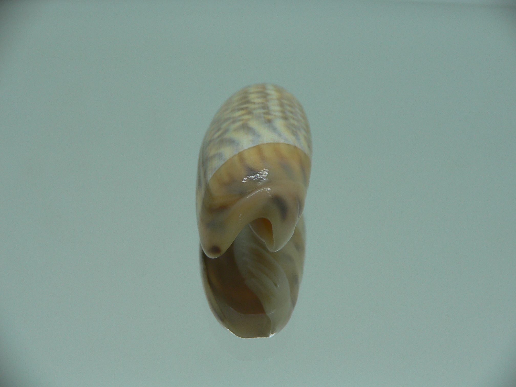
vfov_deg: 40.7
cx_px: 258
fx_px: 522
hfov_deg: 52.6
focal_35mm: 35
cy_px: 194
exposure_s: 1/60
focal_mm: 4.6
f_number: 2.8
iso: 80
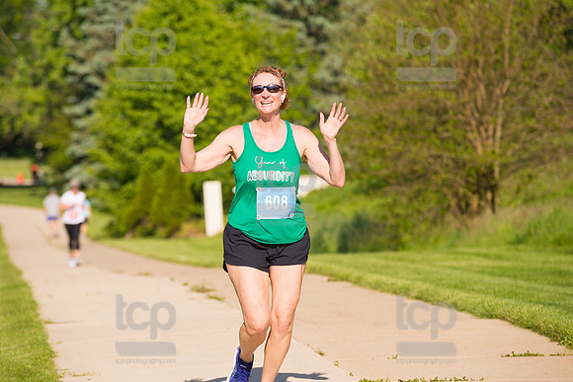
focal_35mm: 200
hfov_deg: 10.3
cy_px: 191
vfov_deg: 6.9
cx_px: 286
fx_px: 3184
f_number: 5.6
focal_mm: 200
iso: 400
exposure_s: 1/2000
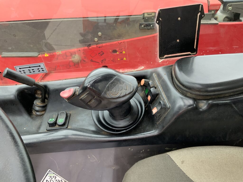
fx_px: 204
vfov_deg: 48.2
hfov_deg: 61.7
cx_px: 122
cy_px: 91
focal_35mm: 29
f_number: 1.8
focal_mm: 3
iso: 50
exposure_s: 1/122
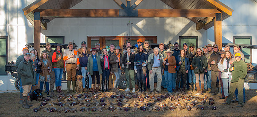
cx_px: 124
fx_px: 517
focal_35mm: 79
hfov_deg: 27.9
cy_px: 47
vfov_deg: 12.9
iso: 160
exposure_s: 1/160
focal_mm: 70
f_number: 4.5
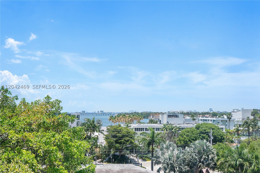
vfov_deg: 43.6
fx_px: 217
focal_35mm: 30
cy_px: 86
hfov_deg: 61.9
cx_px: 130
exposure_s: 1/3200
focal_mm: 20
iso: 800
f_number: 8
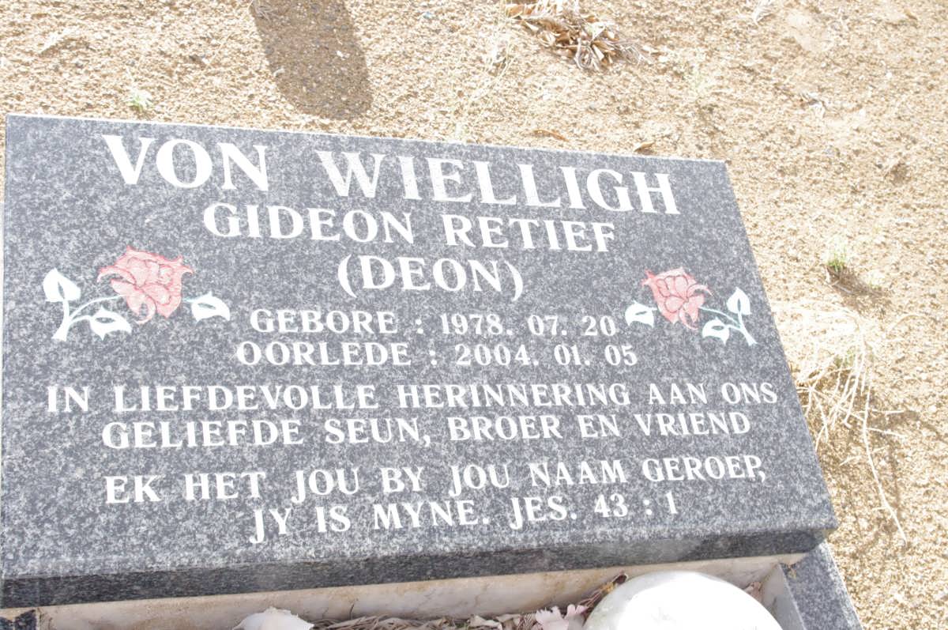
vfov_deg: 29.2
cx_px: 474
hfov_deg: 42.8
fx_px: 1210
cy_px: 315
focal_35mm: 46
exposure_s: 1/125
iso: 800
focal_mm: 30.63
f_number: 11
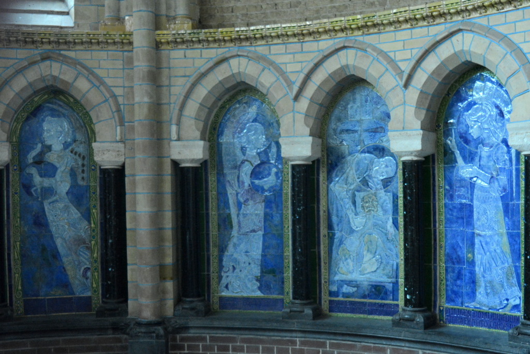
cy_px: 177
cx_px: 265
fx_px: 574
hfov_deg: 49.5
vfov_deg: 34.3
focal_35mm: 39
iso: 2200
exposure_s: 1/30
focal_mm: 26
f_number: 4
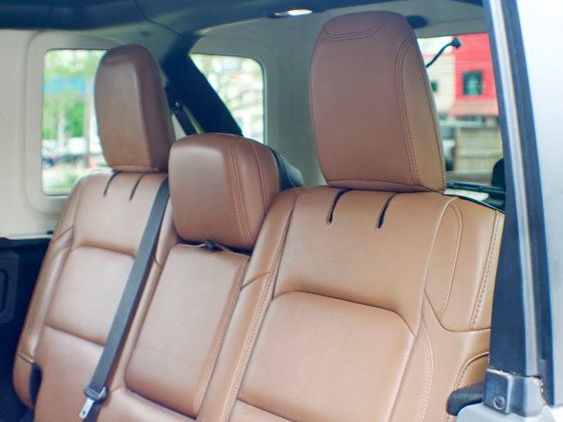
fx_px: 1334
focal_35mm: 82
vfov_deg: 18.0
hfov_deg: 23.8
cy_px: 212
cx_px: 264
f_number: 4.5
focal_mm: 50
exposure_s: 1/100
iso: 1250
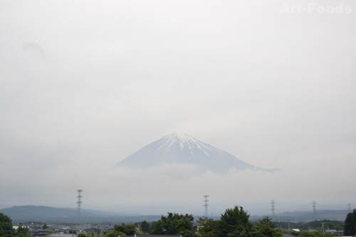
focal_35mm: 52
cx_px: 178
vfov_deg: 25.7
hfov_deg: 37.9
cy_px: 118
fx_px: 518
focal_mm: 35
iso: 200
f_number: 8
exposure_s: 1/250
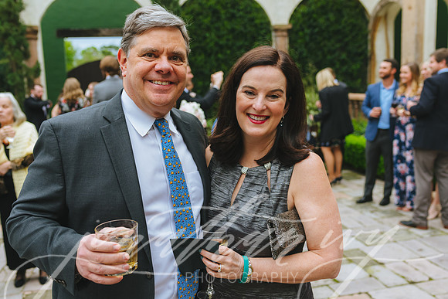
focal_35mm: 35
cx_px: 224
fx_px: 436
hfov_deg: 54.4
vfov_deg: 37.9
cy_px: 150
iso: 1600
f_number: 3.5
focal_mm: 35
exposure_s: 1/250
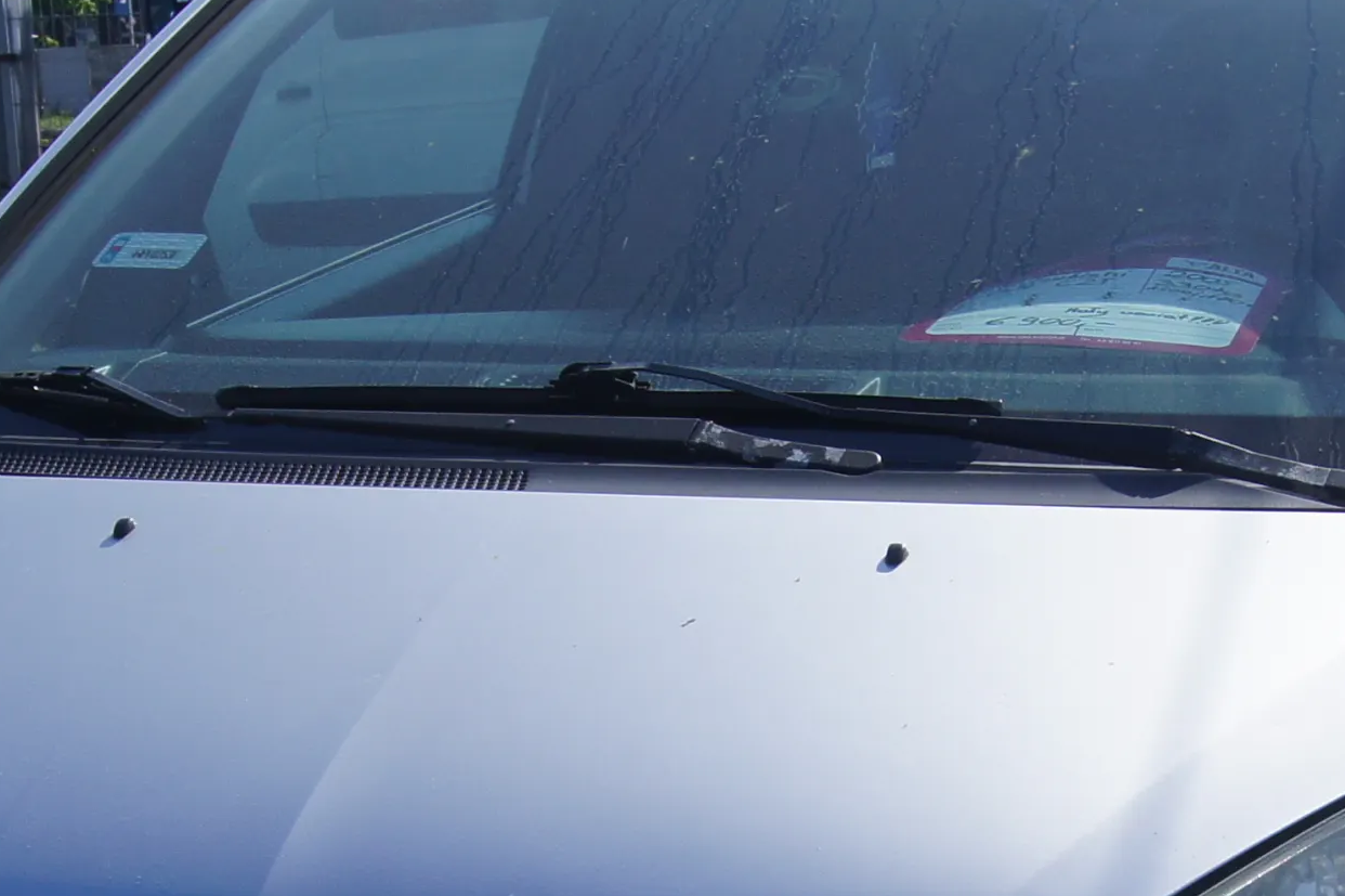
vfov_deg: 13.1
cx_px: 820
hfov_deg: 20.0
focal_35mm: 102
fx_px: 3809
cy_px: 1016
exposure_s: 1/125
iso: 100
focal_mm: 22
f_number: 11
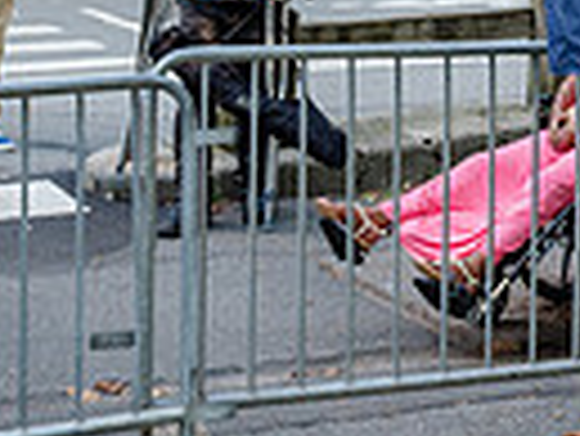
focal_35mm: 126
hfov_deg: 15.3
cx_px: 616
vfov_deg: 11.3
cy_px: -242
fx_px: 2113
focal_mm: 24
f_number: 4.5
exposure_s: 1/100
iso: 500
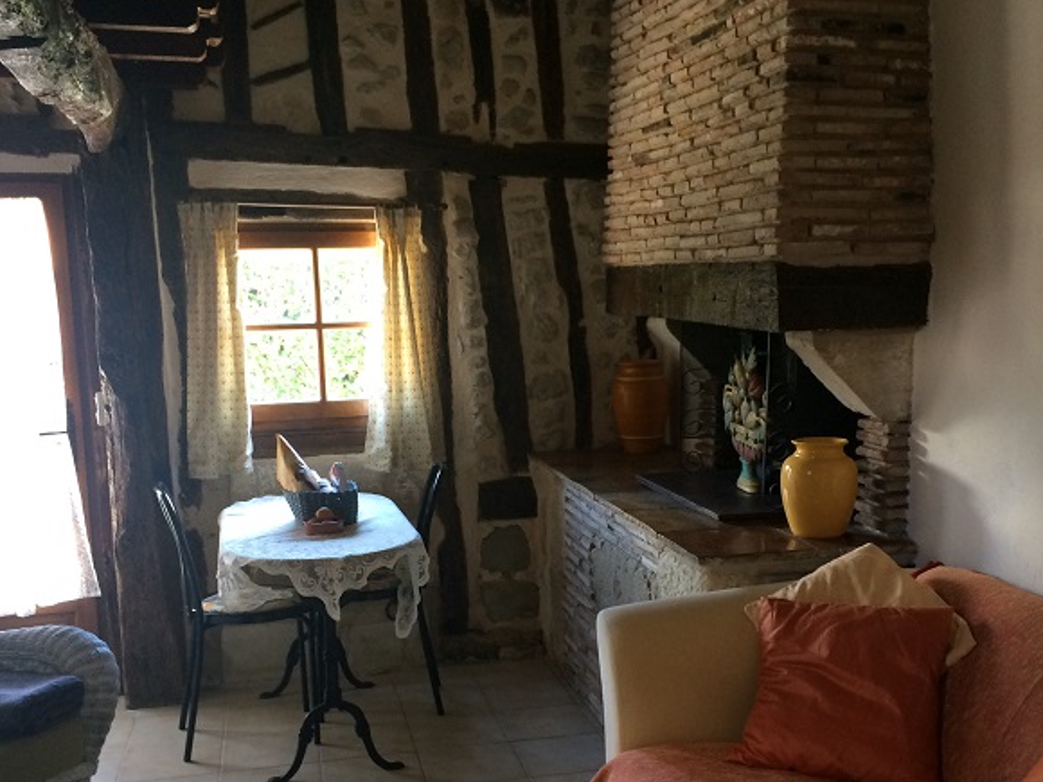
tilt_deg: -9.0
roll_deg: -0.4
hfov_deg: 46.7
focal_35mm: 40
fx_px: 1205
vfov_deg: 35.8
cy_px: 484
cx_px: 566
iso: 125
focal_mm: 4.15
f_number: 2.2
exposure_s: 1/33
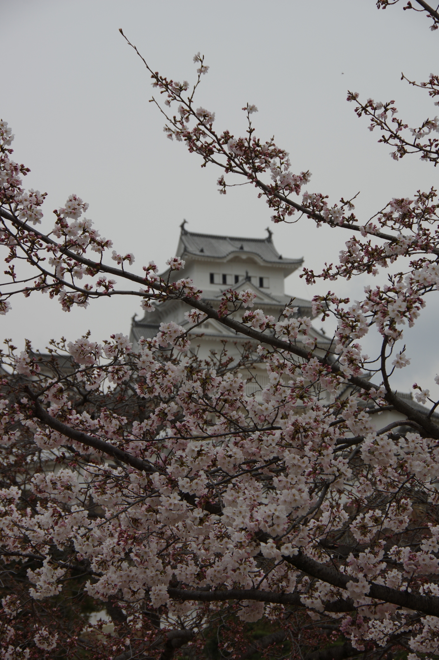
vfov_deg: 22.6
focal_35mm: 90
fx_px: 1649
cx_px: 220
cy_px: 330
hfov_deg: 15.2
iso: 100
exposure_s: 1/640
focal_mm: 60
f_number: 7.1
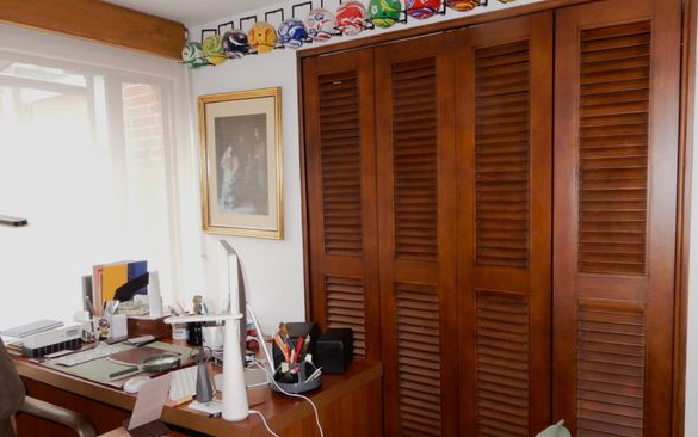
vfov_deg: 43.1
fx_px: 552
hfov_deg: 64.6
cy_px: 241
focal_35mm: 29
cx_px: 367
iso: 400
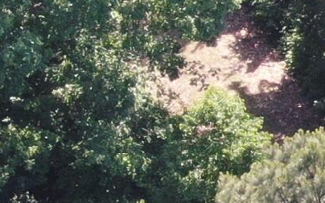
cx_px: 753
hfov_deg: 5.5
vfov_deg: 3.5
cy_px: 13
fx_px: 3275
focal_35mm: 370
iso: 100
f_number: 3.8
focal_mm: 8.42
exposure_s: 1/120
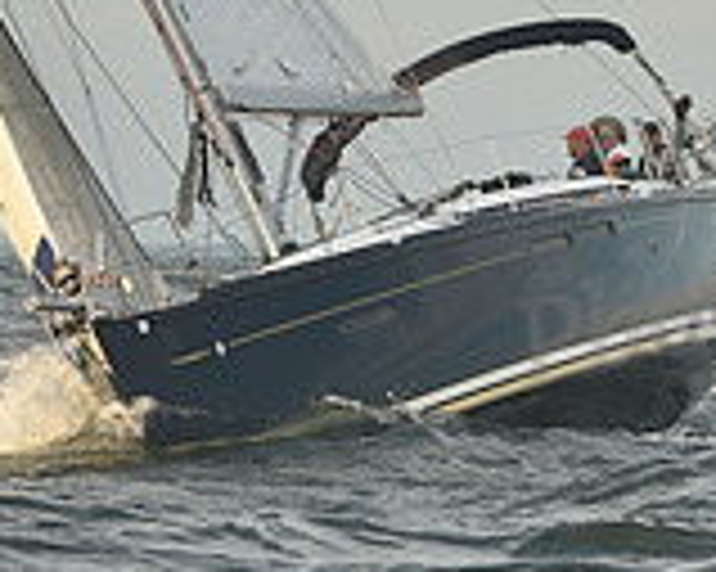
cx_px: 288
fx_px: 8704
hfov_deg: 4.7
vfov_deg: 3.8
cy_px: 101
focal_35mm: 411
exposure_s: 1/640
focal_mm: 120
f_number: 5
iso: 250
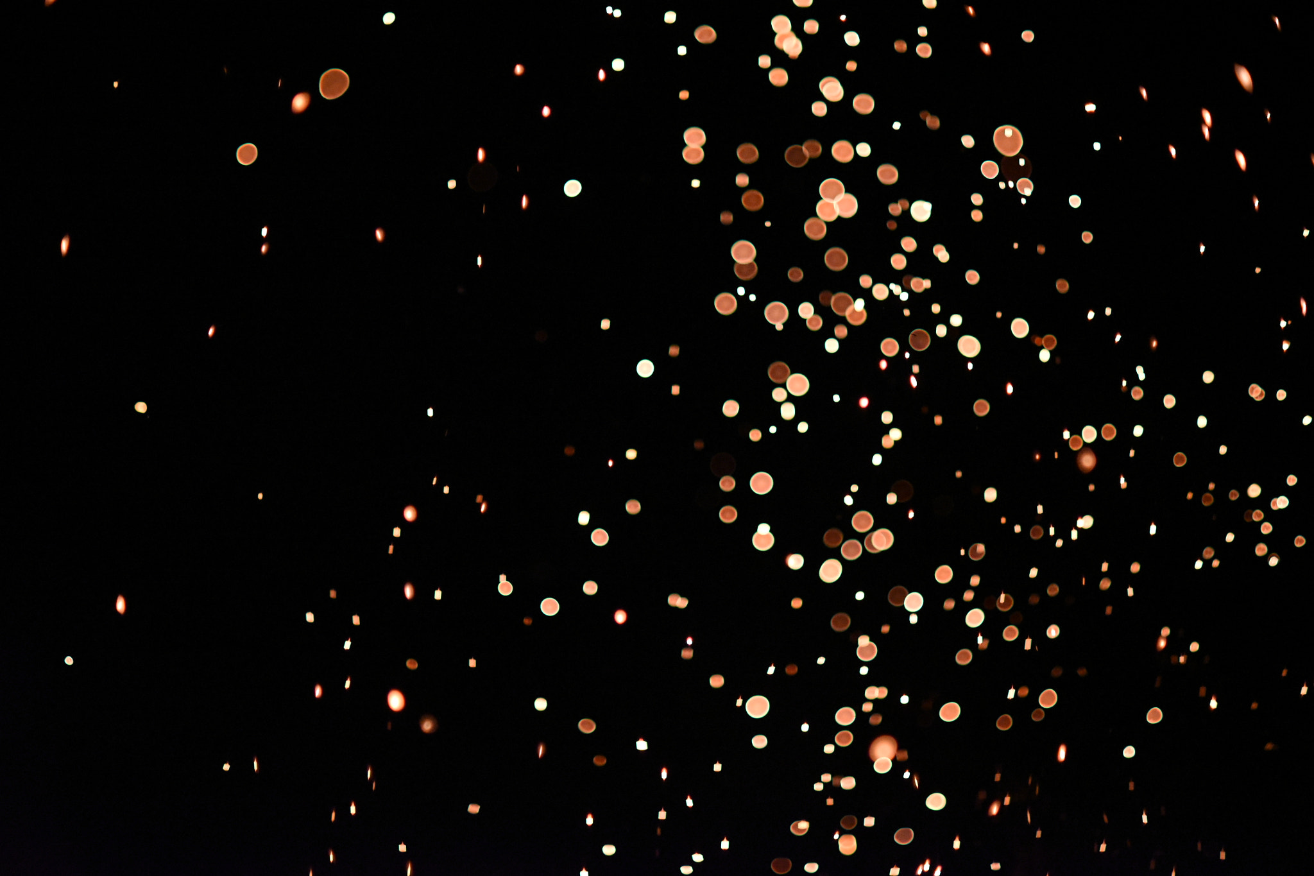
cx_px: 657
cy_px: 438
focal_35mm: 85
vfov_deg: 16.1
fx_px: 3102
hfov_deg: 23.9
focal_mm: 85
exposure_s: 1/2000
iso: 10000
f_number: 1.8
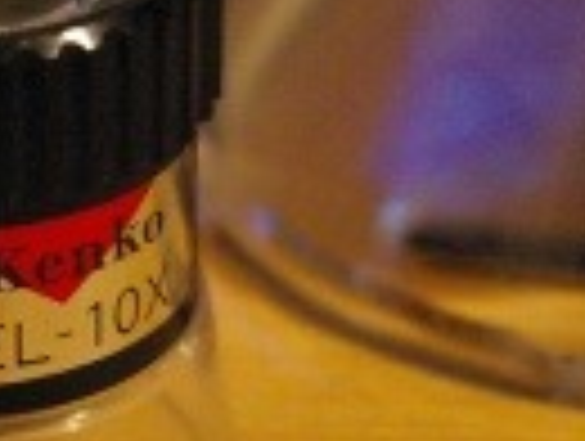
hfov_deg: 9.2
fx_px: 3640
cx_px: 248
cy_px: 27
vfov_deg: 6.9
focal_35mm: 215
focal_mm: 38
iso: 1600
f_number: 5.6
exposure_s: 1/4
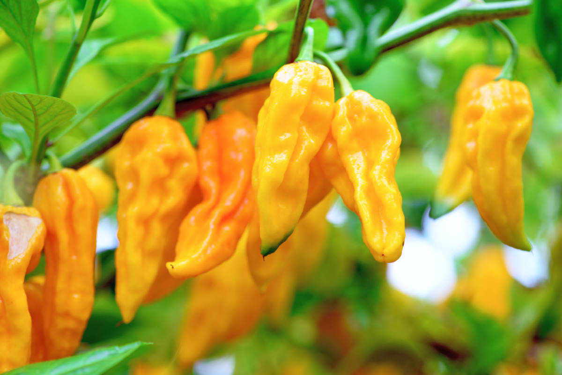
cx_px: 281
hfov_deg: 19.4
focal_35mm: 105
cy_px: 188
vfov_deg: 13.1
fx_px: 1640
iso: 100
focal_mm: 105
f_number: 5.6
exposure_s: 1/30
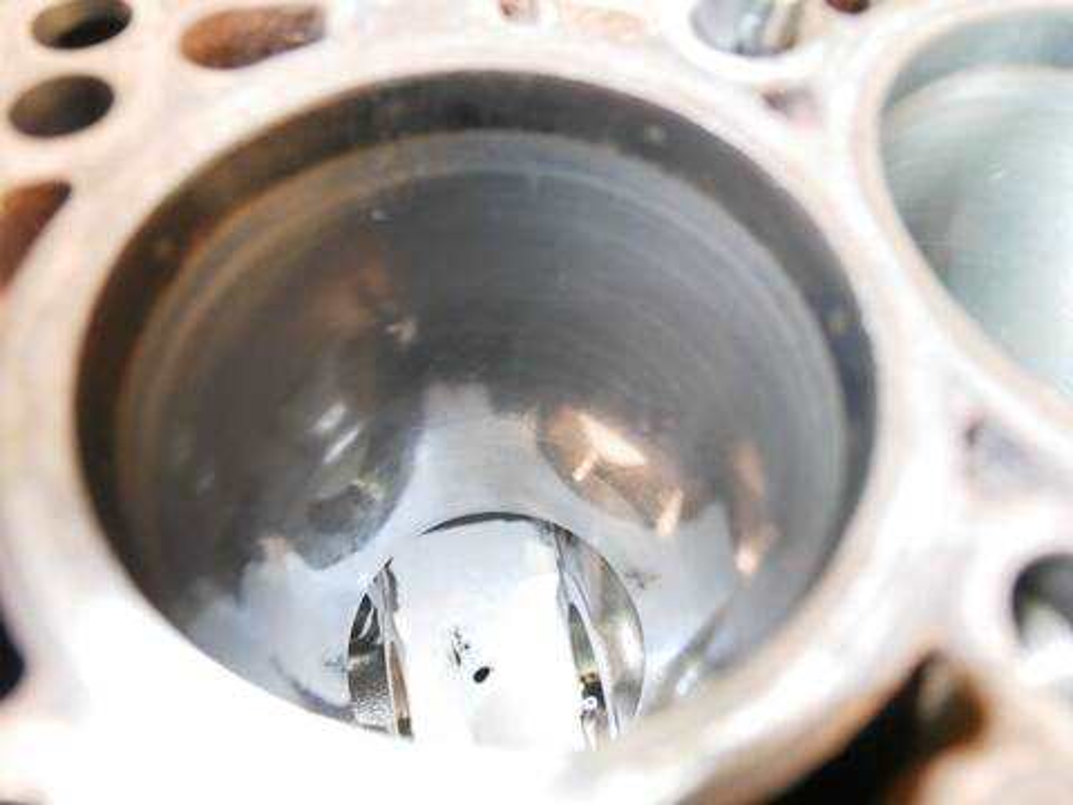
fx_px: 744
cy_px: 402
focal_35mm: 24
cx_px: 536
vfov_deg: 56.8
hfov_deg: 71.6
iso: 3200
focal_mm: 12
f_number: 3.5
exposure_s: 1/40
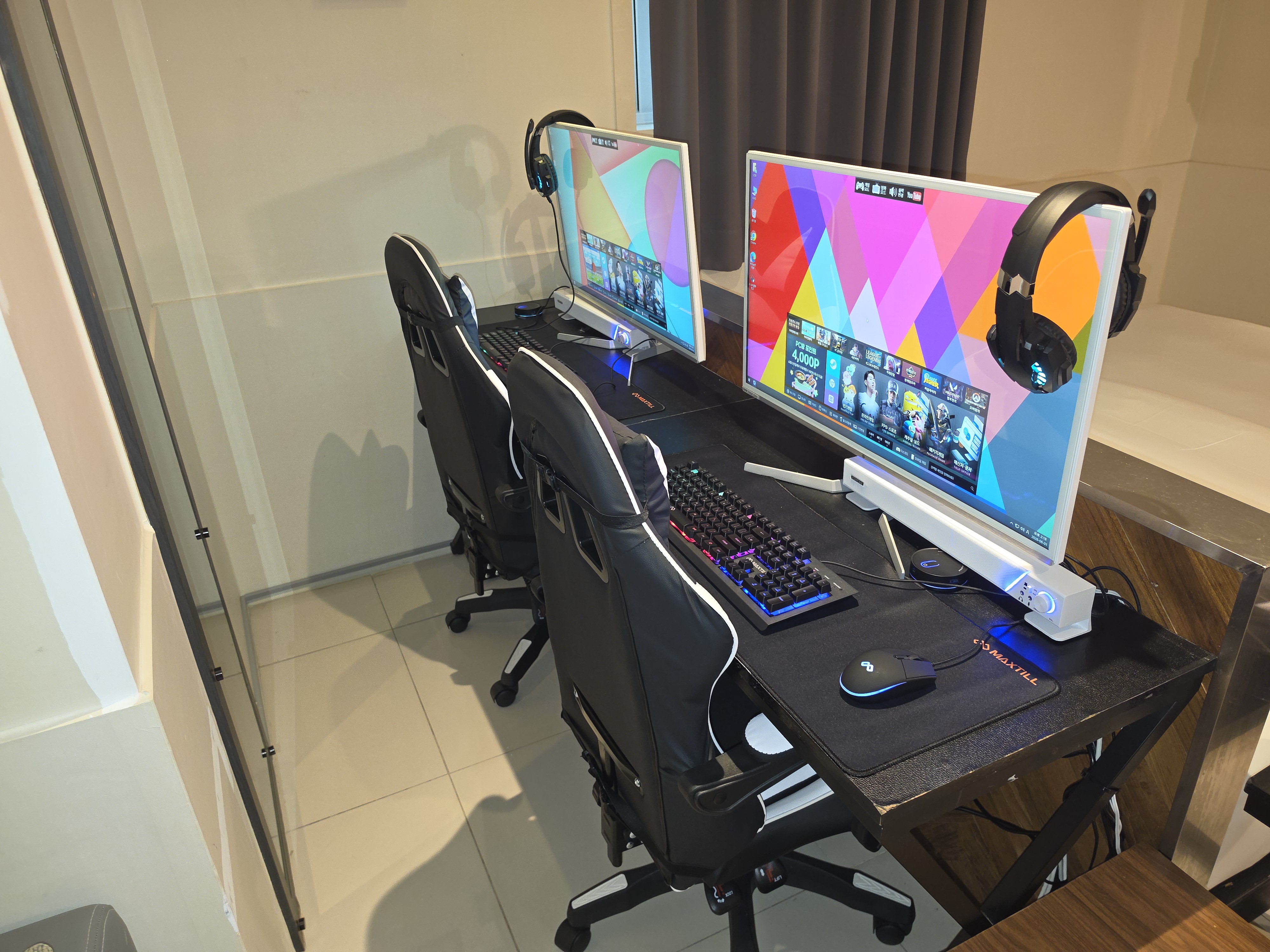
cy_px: 476
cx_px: 635
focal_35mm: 23
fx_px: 844
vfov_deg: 58.9
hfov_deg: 73.9
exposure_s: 1/24
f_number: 1.4
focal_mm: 6.5
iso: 100
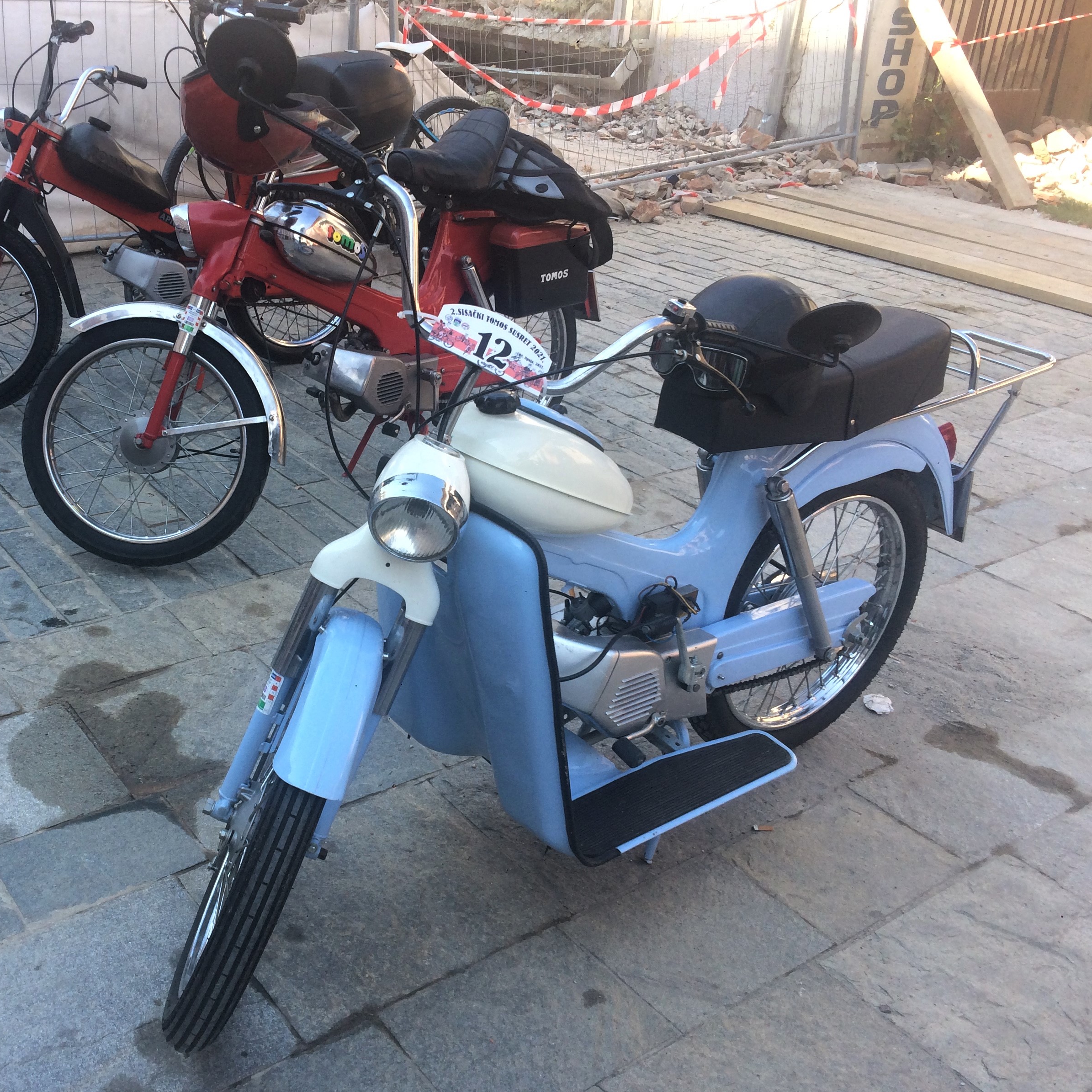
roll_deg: -2.6
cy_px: 551
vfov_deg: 47.2
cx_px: 369
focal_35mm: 35
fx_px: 1249
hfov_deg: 46.5
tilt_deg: -26.8
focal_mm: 4.15
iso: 32
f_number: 2.2
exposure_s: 1/513
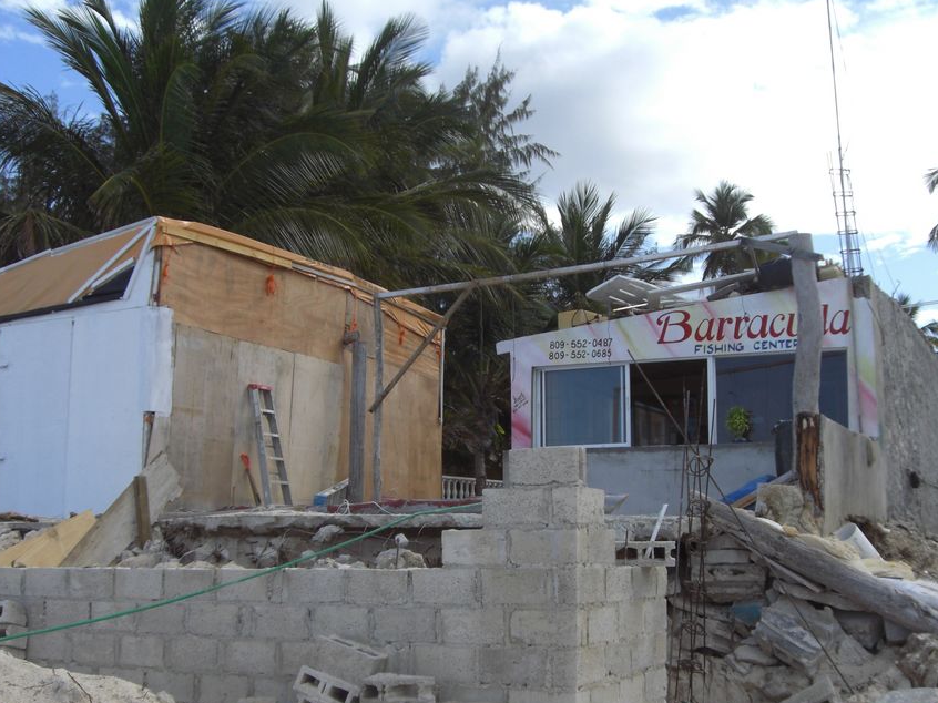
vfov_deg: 31.5
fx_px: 1246
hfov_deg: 41.1
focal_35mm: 46
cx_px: 540
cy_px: 381
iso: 64
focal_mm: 6.2
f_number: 2.7
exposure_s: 1/800
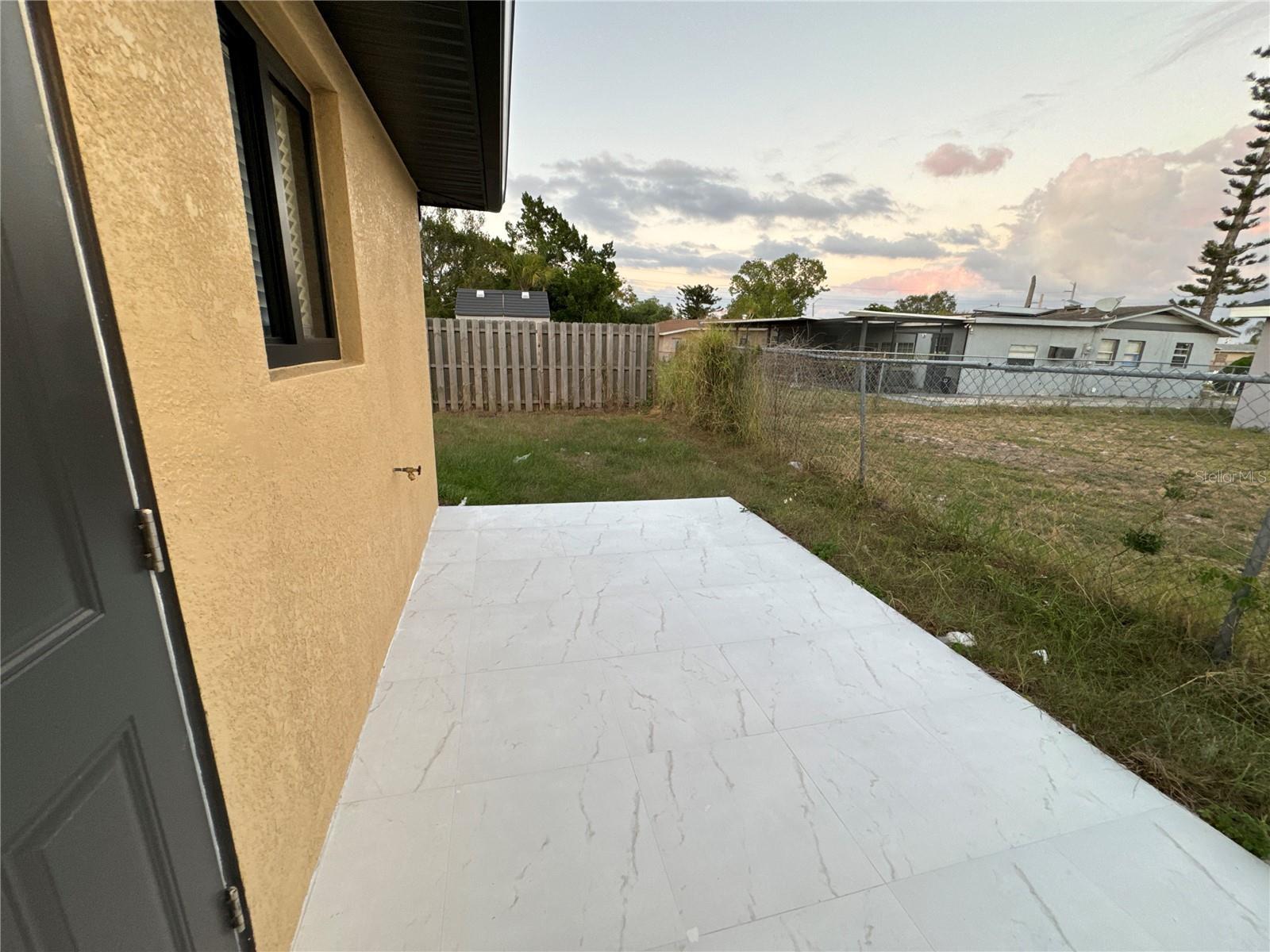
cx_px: 635
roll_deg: -2.4
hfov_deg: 102.1
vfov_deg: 85.7
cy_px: 476
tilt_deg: -11.9
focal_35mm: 14
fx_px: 514
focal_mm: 2.22
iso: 100
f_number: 2.2
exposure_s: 1/60
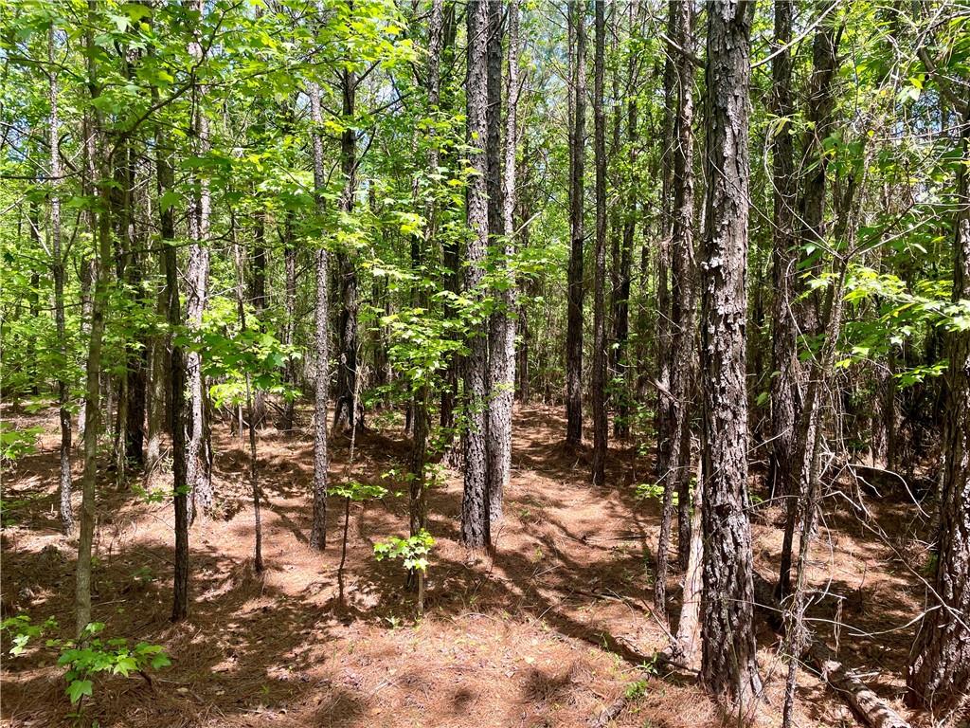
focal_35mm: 26
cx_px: 485
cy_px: 364
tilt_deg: +0.6
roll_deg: +0.7
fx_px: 729
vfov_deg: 53.1
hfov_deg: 67.3
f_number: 1.6
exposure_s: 1/399
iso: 32
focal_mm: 4.2
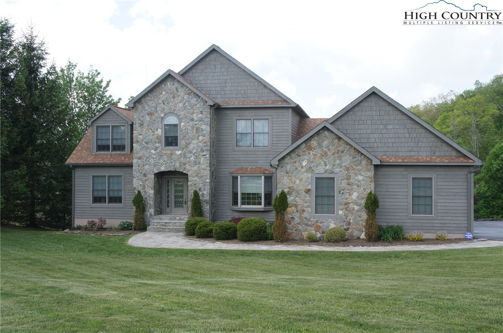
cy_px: 166
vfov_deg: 34.1
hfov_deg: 49.6
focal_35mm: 39
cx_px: 252
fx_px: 544
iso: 200
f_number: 8
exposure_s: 1/160
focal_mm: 26
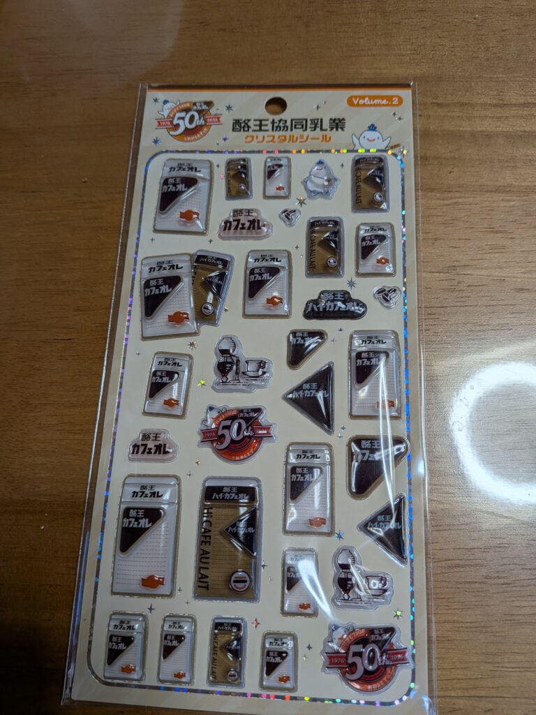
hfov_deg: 56.8
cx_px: 268
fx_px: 495
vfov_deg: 71.6
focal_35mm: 24
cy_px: 358
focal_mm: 4.53
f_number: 1.7
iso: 27
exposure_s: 1/627
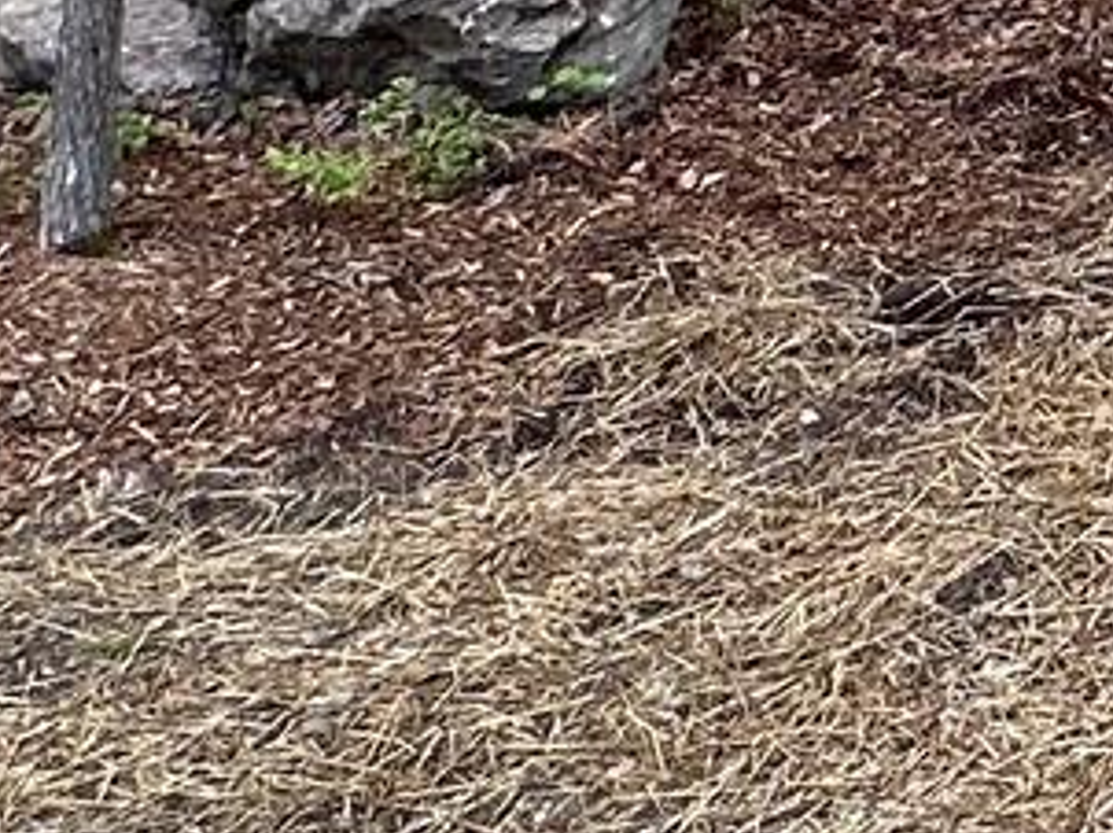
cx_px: 2138
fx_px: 3052
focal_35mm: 95
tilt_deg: +6.1
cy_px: -892
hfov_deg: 16.4
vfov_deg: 13.2
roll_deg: +0.3
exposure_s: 1/133
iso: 40
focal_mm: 2.22
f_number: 2.2
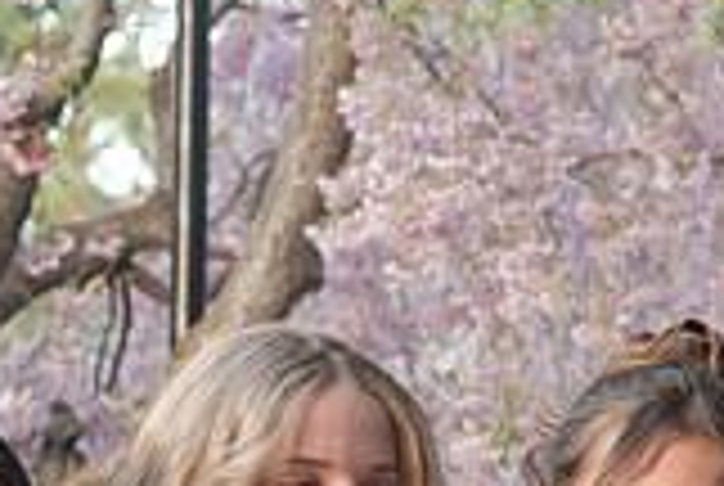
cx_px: 544
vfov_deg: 5.1
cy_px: 659
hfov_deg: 7.6
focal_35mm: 270
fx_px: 5440
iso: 800
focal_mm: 75
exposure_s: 1/125
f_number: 5.6
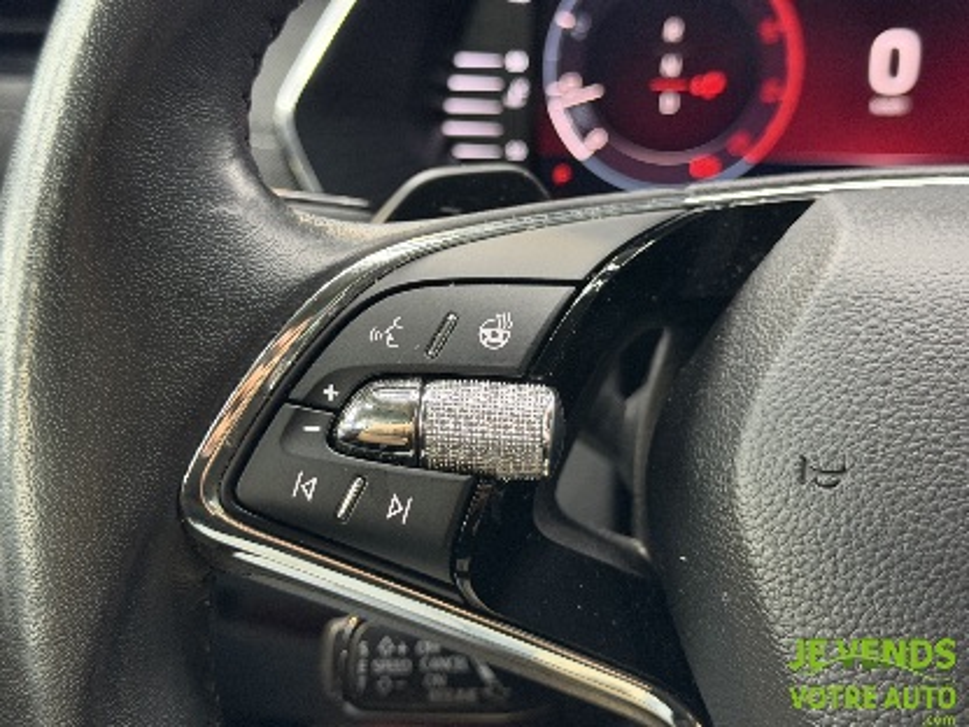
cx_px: 484
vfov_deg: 30.3
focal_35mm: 48
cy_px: 364
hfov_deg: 39.7
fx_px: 1344
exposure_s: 1/25
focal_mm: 6.76
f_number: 1.78
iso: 500
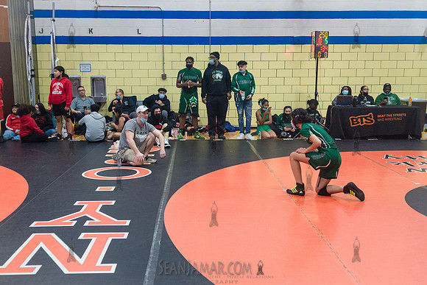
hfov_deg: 45.3
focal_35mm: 43
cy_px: 169
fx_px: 511
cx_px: 211
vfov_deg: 31.1
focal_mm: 35
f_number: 3.2
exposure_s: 1/250
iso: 4000
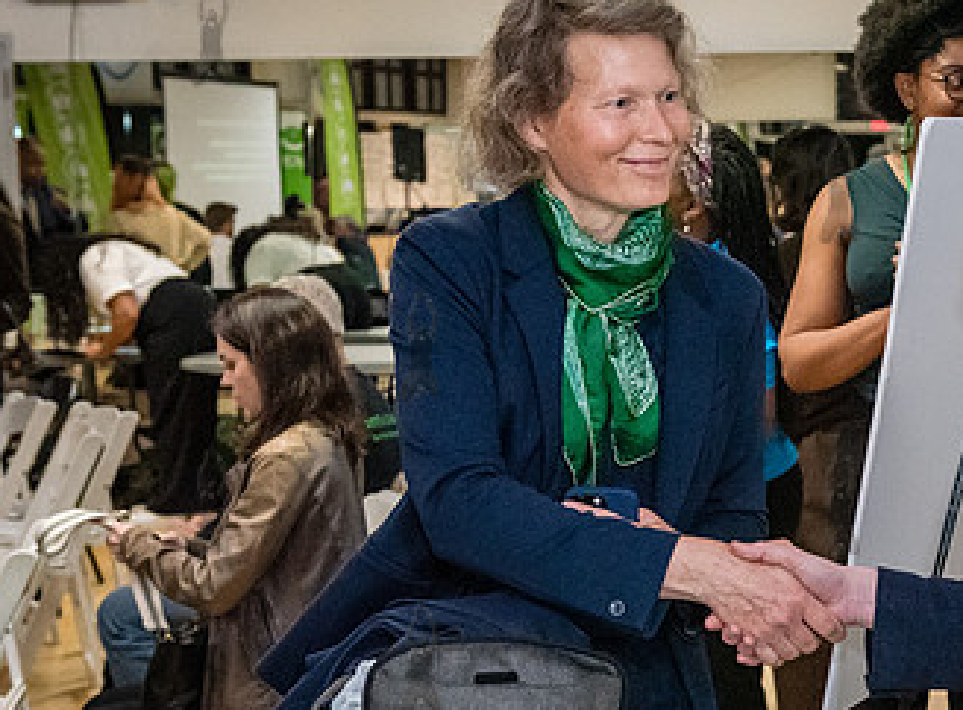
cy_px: 540
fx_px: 2462
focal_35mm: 89
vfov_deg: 16.3
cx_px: 863
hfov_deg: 21.6
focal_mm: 44
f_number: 4
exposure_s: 1/320
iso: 5000
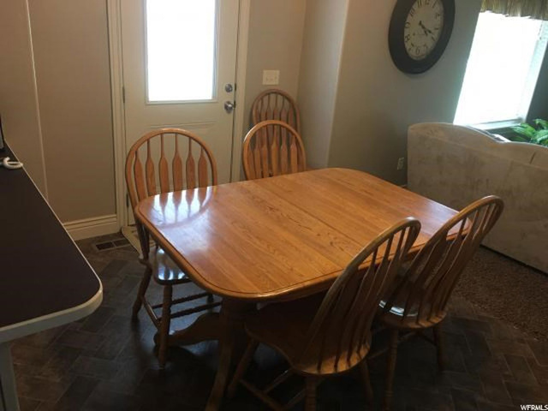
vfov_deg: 48.2
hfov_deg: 61.7
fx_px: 459
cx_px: 274
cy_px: 206
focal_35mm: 29
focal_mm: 4.15
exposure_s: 1/15
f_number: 2.2
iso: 40
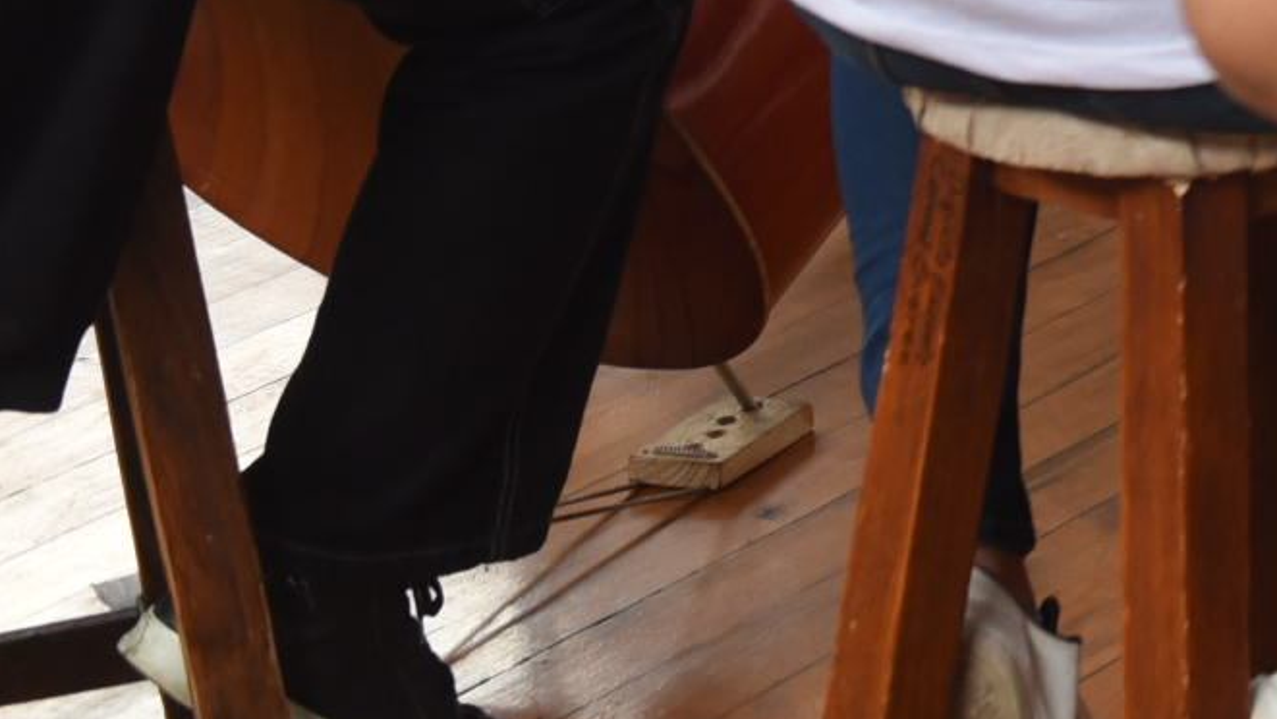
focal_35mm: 167
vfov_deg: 6.8
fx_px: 5655
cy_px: -1189
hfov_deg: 11.2
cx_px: 2855
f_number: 5.6
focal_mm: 35
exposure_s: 1/125
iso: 800
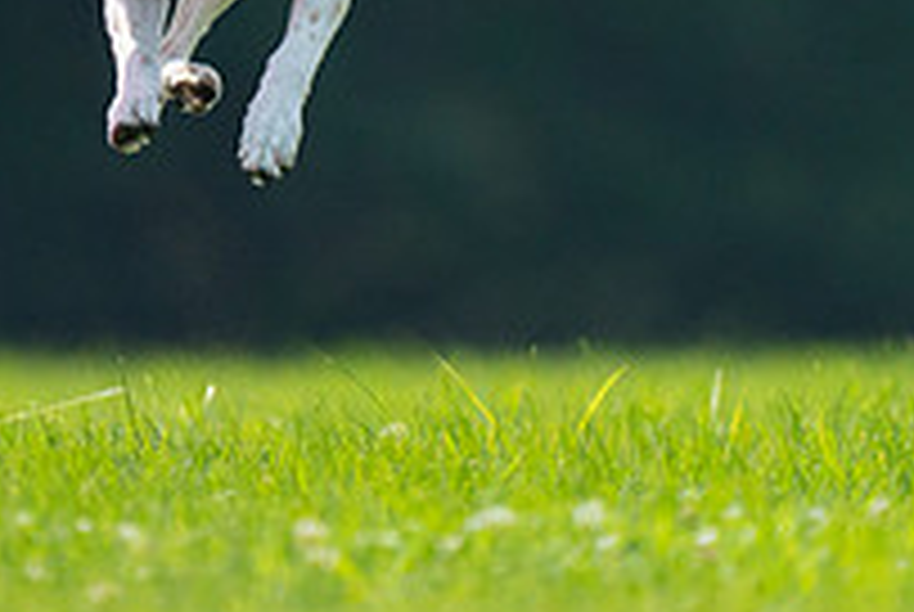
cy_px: -146
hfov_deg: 1.2
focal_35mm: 1713
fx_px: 43554
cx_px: 221
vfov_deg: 0.8
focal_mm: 600
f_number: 6.3
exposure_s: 1/4000
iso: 2000
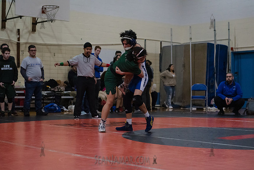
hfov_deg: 28.8
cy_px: 85
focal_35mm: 70
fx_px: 494
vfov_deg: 19.5
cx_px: 127
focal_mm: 70
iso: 6400
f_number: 3.2
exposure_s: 1/400
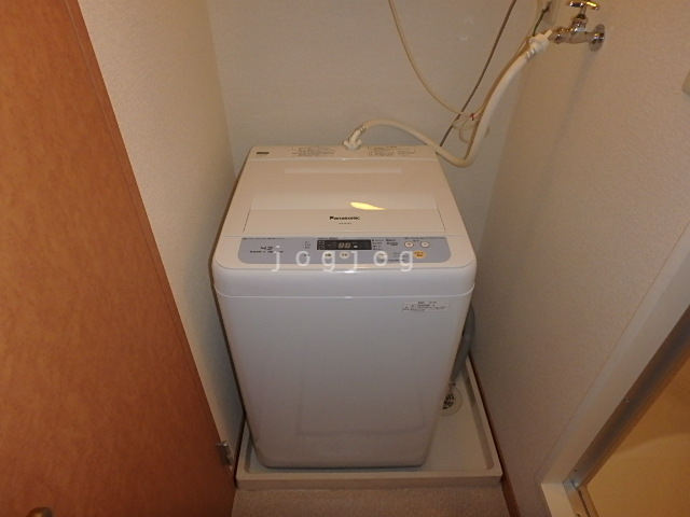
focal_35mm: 21
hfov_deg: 79.0
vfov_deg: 63.4
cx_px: 345
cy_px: 258
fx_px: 419
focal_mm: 3.7
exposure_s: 1/30
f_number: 3.5
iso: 400
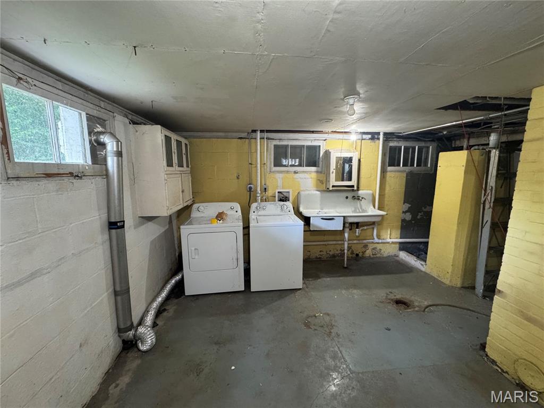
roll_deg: +0.1
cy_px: 204
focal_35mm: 14
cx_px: 272
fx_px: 220
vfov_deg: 85.7
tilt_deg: -8.1
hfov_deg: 102.1
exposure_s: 1/60
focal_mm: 2.22
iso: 400
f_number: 2.2
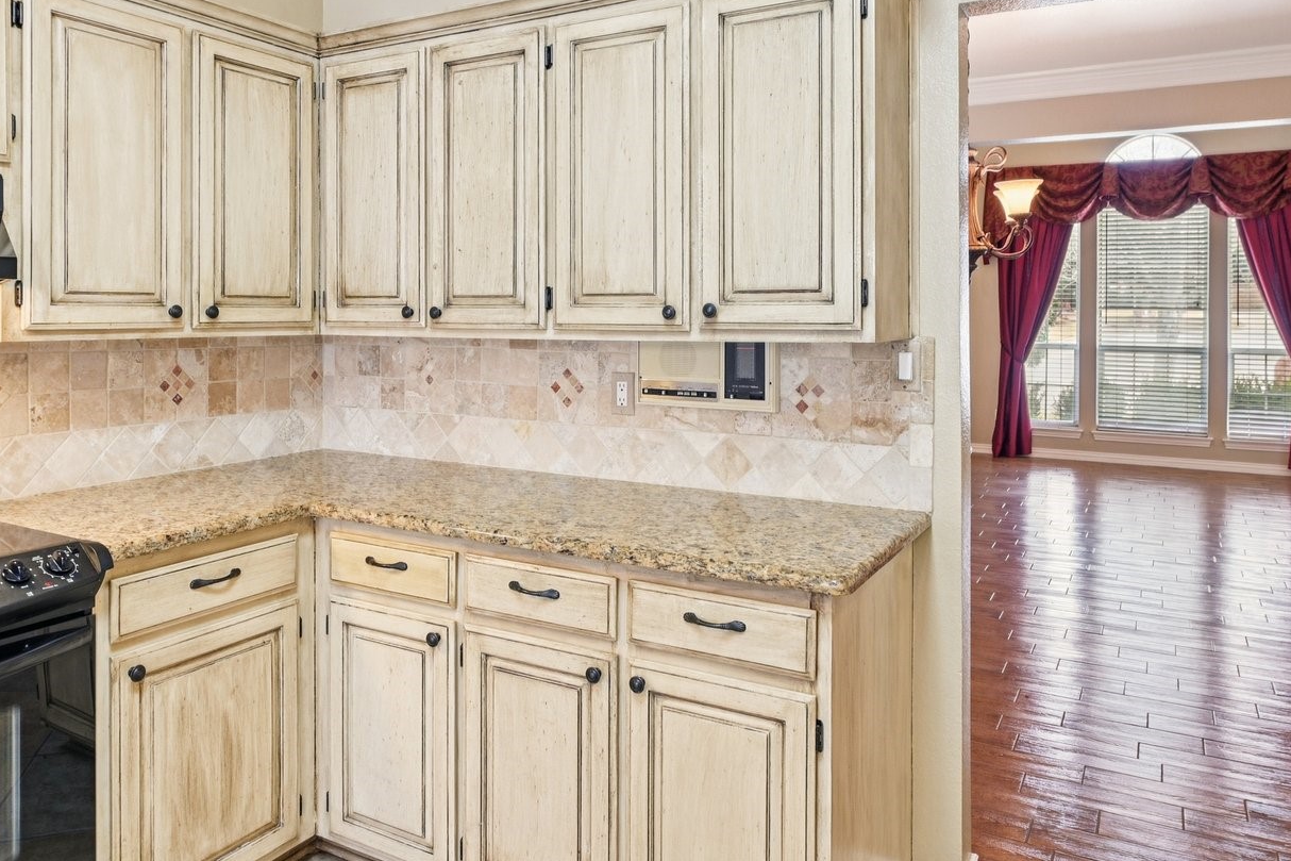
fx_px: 968
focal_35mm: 27
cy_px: 328
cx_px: 611
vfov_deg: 47.5
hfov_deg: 67.3
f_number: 8
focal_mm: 16
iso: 400
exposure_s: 1/10
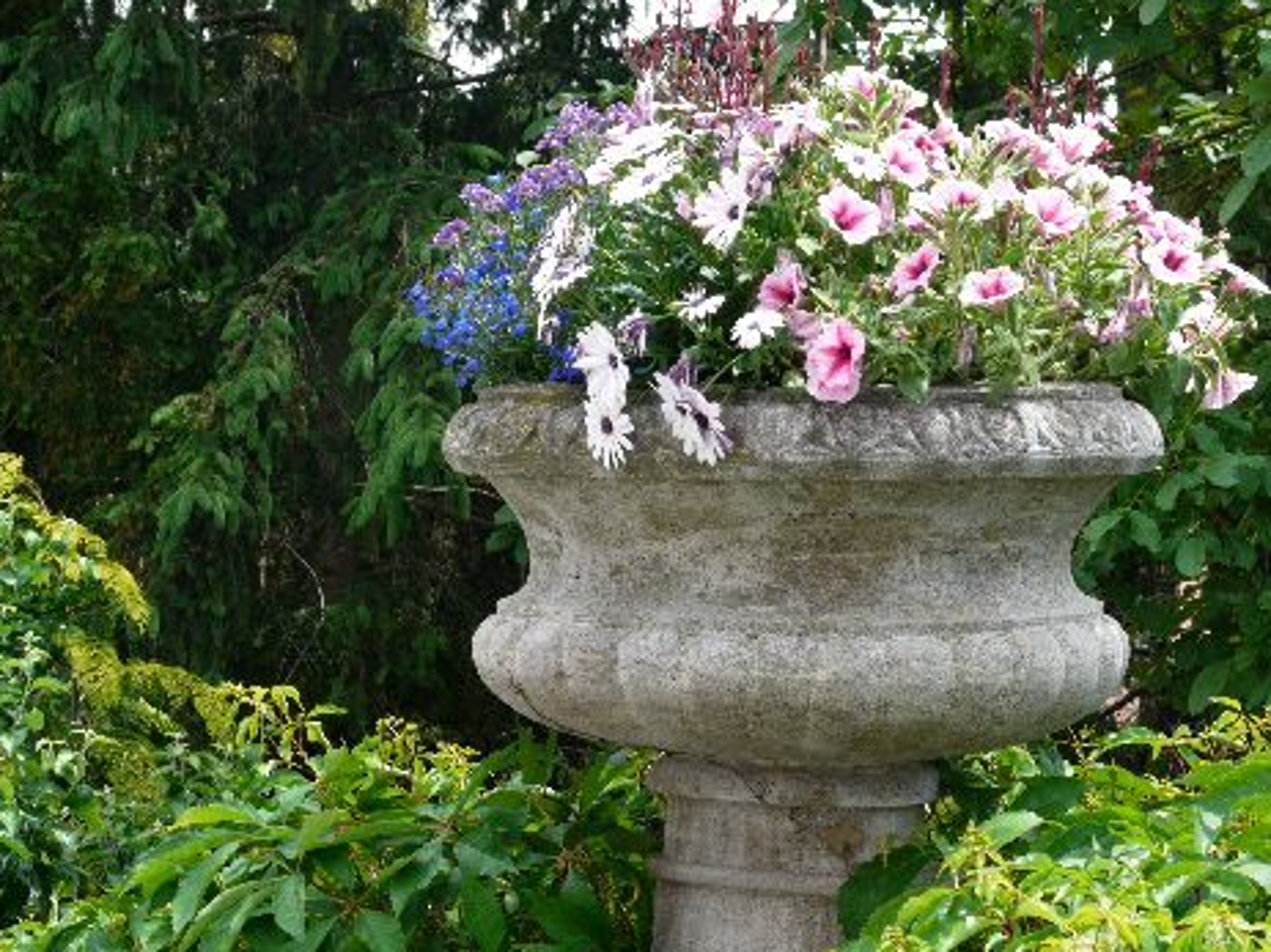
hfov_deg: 18.7
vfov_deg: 14.1
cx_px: 766
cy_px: 519
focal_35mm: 105
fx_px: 3854
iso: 400
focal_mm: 38
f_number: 11
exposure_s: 1/160
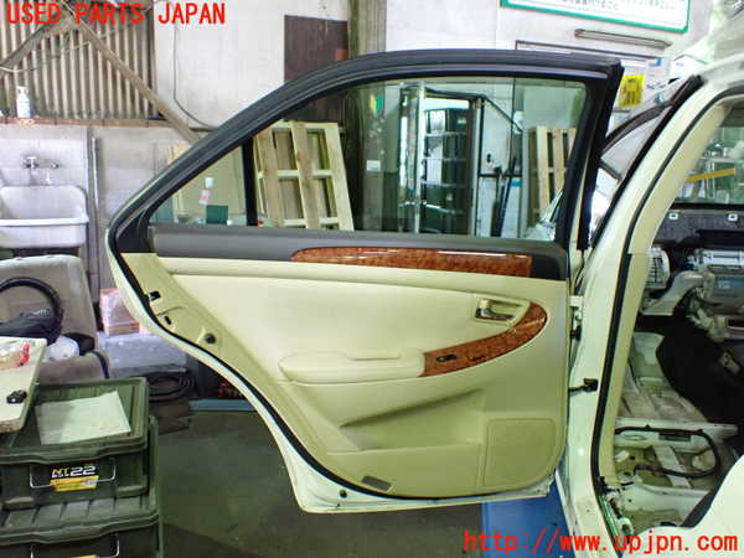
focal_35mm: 30
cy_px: 279
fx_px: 645
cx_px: 372
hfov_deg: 60.0
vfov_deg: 46.8
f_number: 2.3
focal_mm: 5.4
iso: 800
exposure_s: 1/60
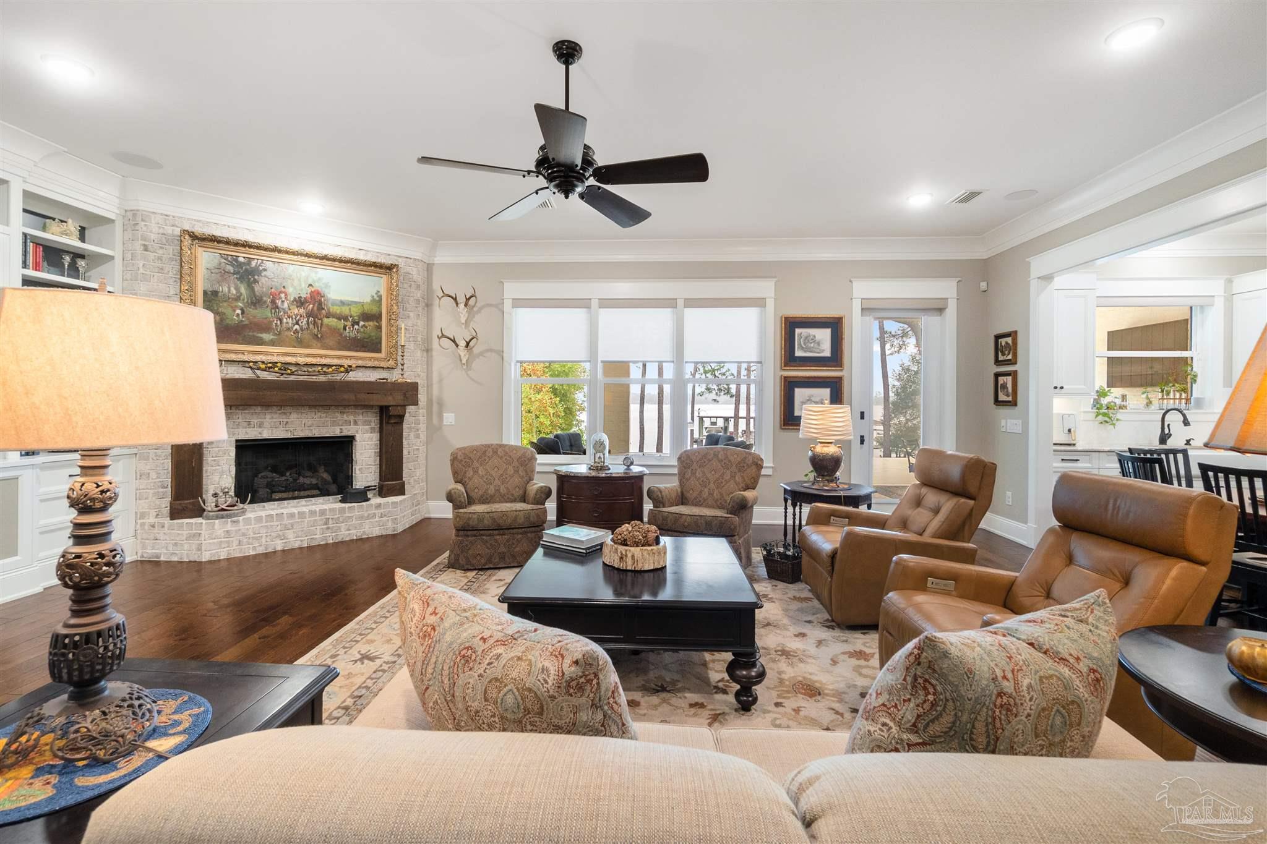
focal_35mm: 15
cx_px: 634
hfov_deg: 100.4
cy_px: 422
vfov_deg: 77.3
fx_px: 528
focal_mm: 10
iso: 500
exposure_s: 1/13
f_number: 9
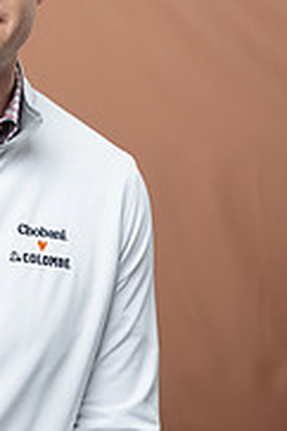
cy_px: 244
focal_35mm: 156
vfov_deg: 13.2
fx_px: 1869
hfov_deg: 8.7
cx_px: -33
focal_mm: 63
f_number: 4
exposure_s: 1/160
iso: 320
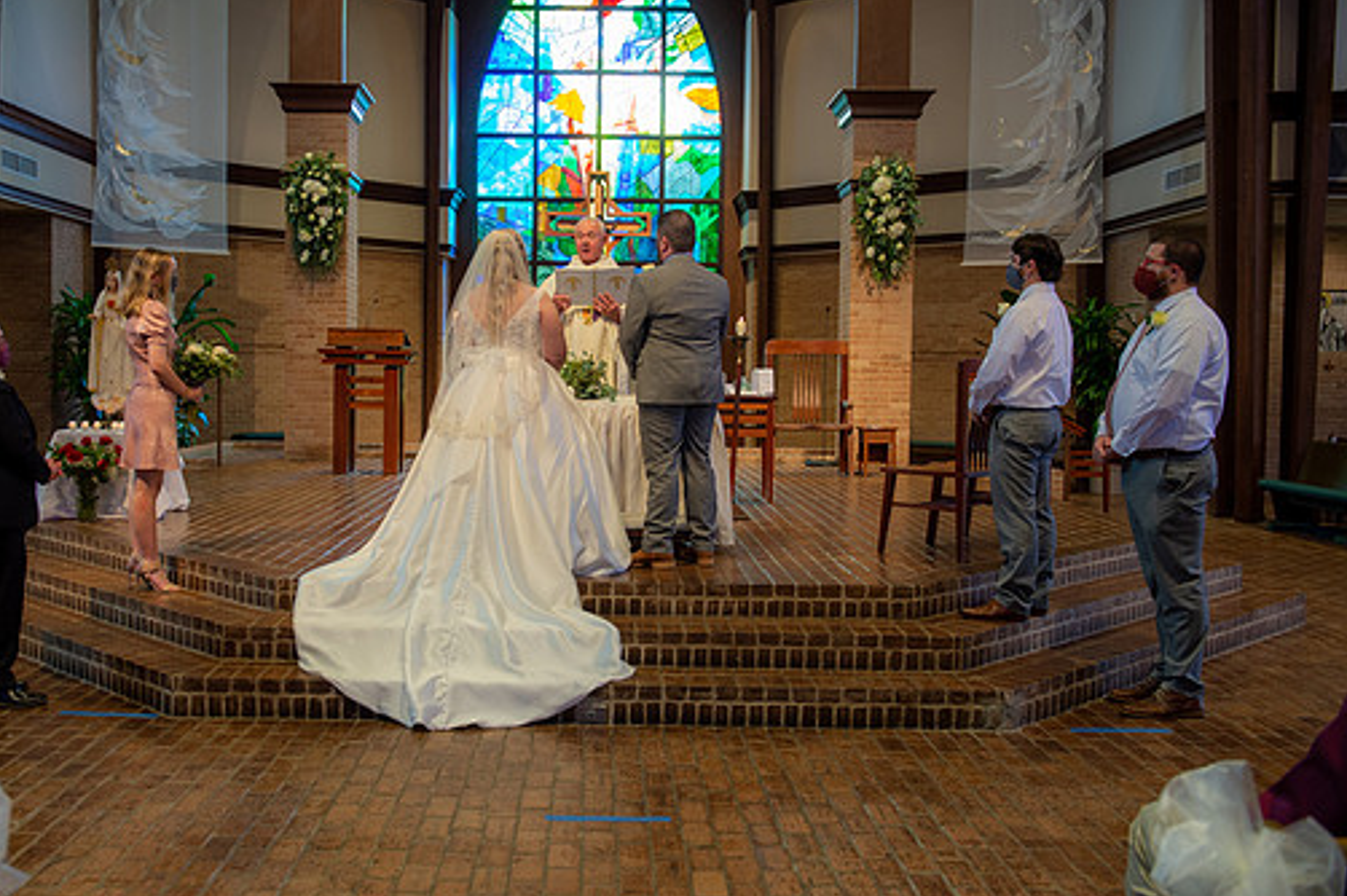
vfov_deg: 35.9
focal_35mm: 37
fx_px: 1383
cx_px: 582
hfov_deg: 51.8
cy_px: 418
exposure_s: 1/80
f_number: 4
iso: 1250
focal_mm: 32
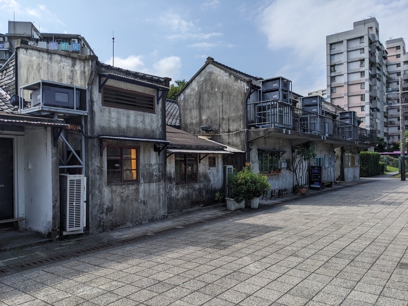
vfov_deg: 51.4
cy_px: 153
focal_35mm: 27
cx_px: 204
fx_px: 318
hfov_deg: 65.3
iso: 71
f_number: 1.73
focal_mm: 4.38
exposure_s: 1/5848
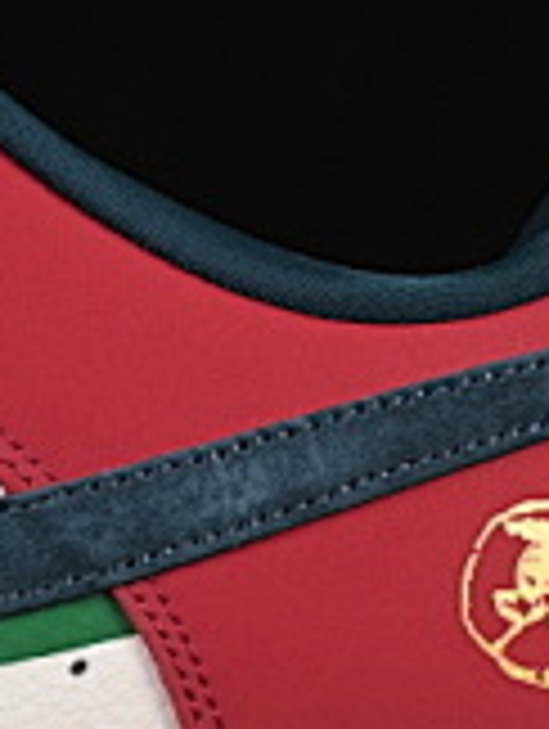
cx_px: -392
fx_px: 7508
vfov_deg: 5.6
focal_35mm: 356
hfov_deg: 4.2
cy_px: 380
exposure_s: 1/80
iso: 160
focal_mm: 50
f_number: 8
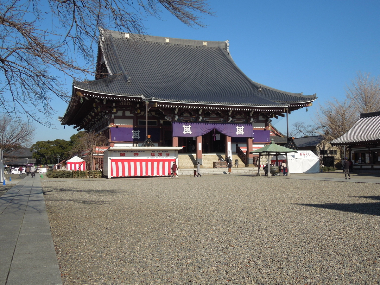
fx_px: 384
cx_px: 190
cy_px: 142
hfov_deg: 52.6
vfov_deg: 40.7
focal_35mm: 35
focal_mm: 6.3
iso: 100
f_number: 7.4
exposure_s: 1/400
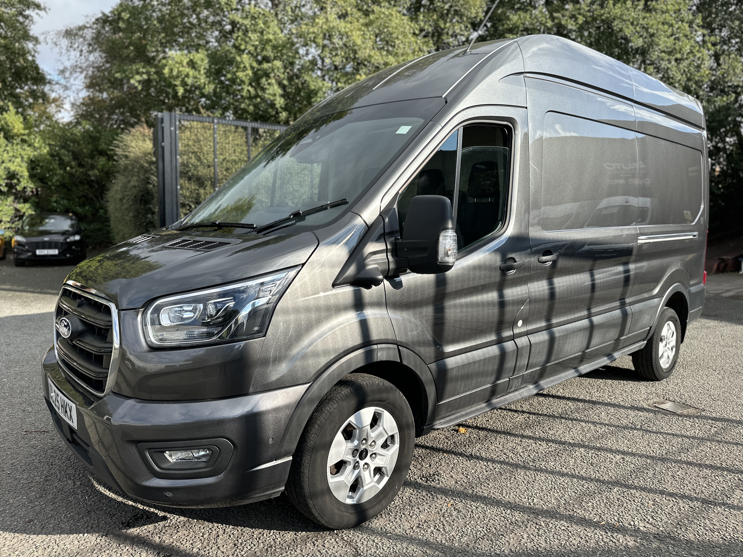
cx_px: 372
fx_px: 515
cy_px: 278
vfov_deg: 56.8
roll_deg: +0.2
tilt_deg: -5.4
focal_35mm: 24
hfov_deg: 71.6
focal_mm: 6.86
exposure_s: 1/2353
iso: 80
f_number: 1.78
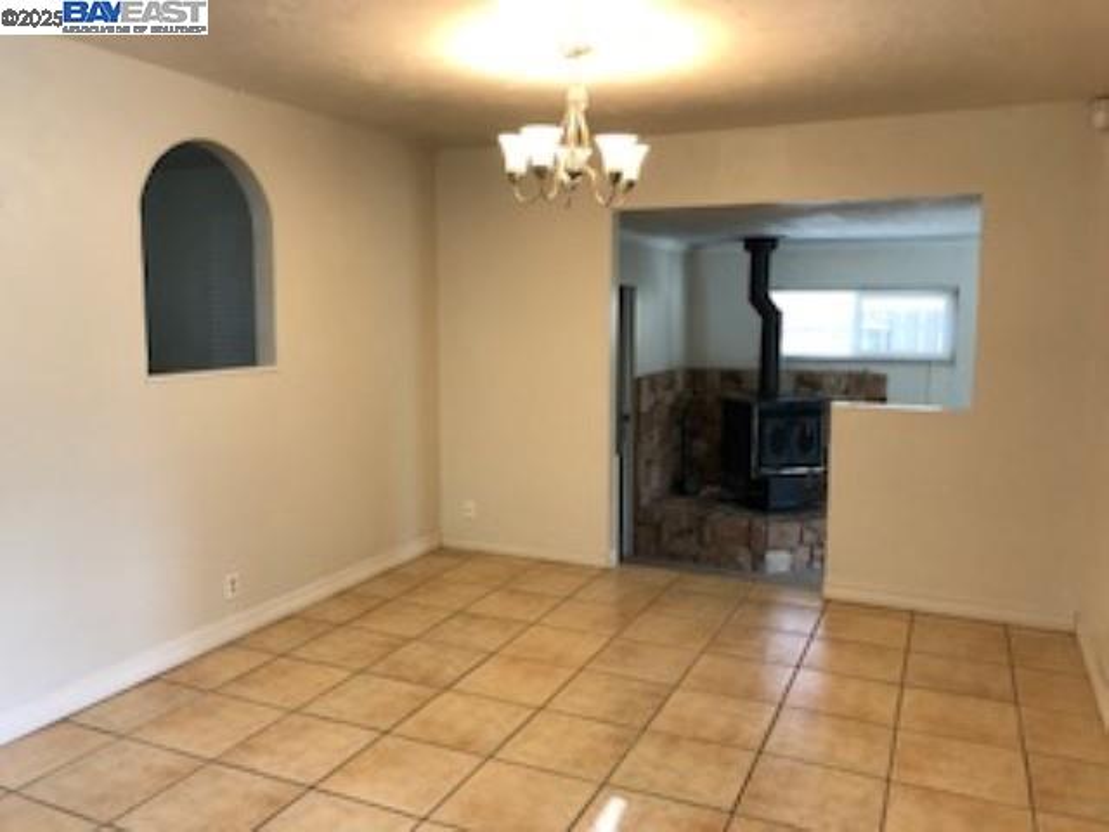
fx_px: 897
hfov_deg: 63.4
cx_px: 554
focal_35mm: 28
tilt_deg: -7.8
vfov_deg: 49.7
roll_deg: -1.3
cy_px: 416
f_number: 1.8
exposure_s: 1/30
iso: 25
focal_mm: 3.99
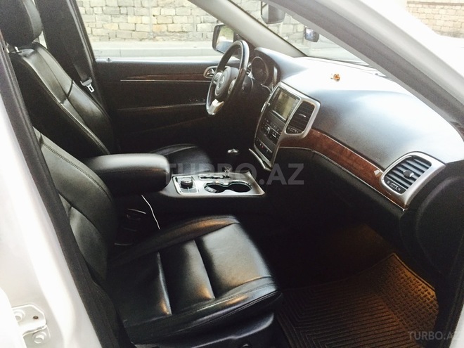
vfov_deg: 48.2
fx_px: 389
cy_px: 174
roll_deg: -1.4
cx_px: 232
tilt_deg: -22.9
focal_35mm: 29
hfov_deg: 61.7
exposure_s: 1/33
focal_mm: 4.15
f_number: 2.2
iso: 250
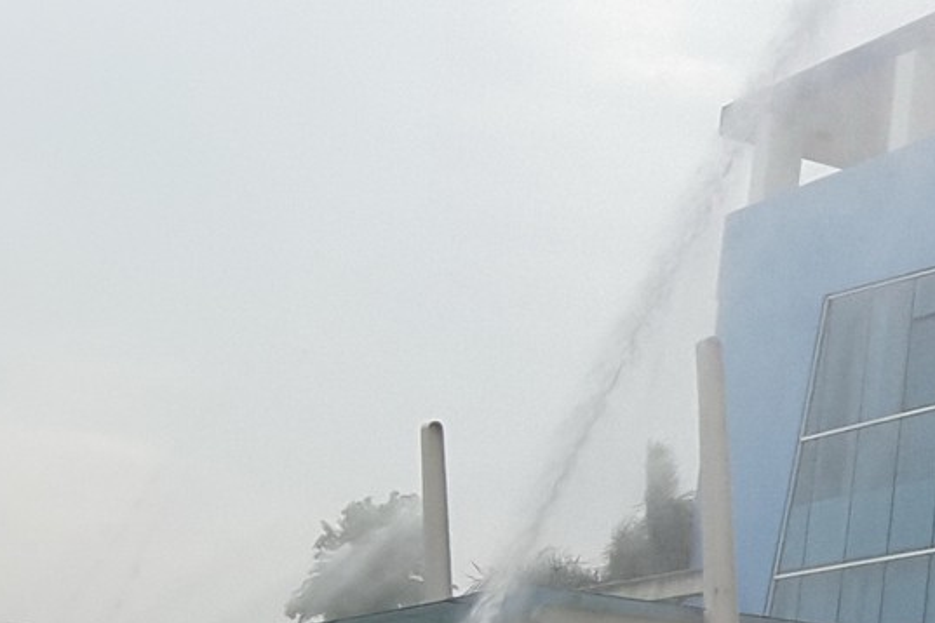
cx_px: 1720
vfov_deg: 11.3
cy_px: 609
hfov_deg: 14.8
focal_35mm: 120
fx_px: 3116
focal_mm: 2.9
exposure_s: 1/732
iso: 40
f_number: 1.9
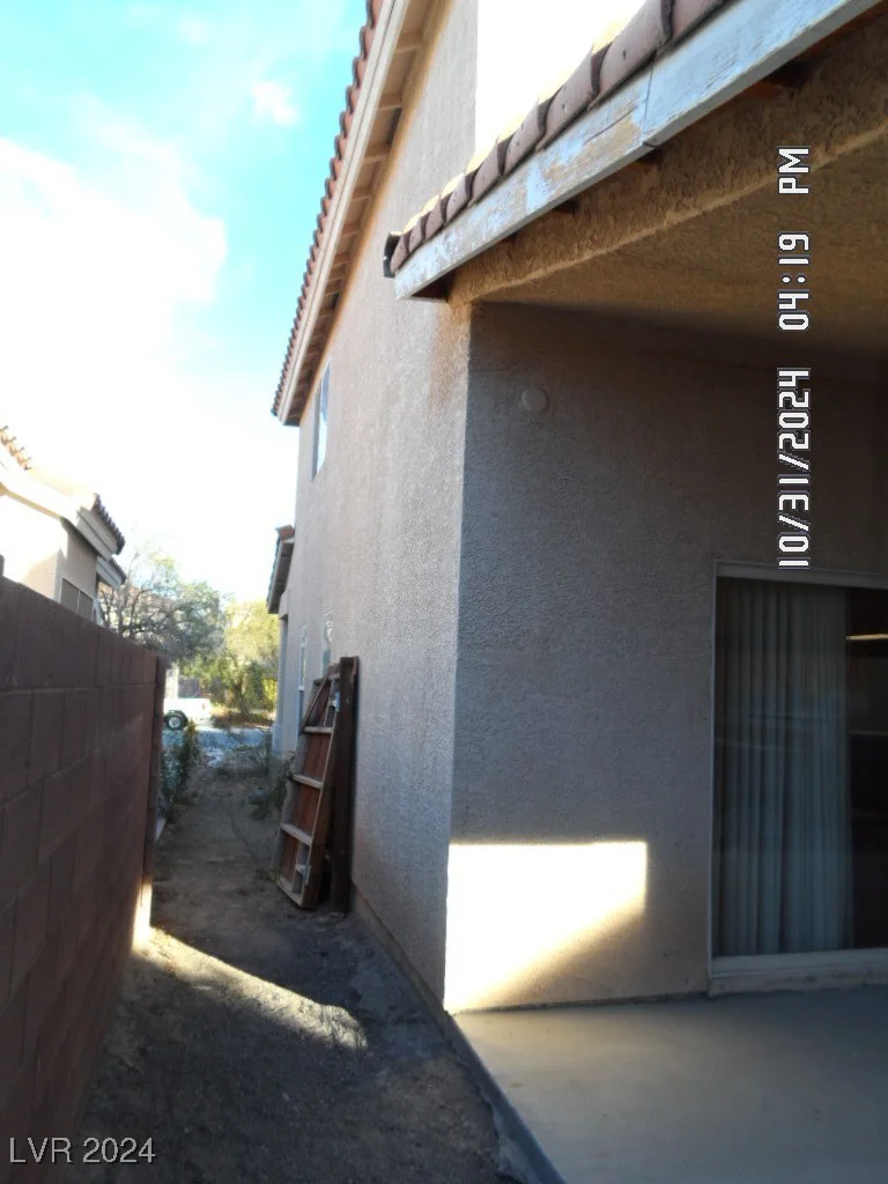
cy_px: 592
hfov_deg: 54.9
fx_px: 855
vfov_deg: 69.4
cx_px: 444
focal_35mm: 25
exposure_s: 1/250
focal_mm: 4.5
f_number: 2.5
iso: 80
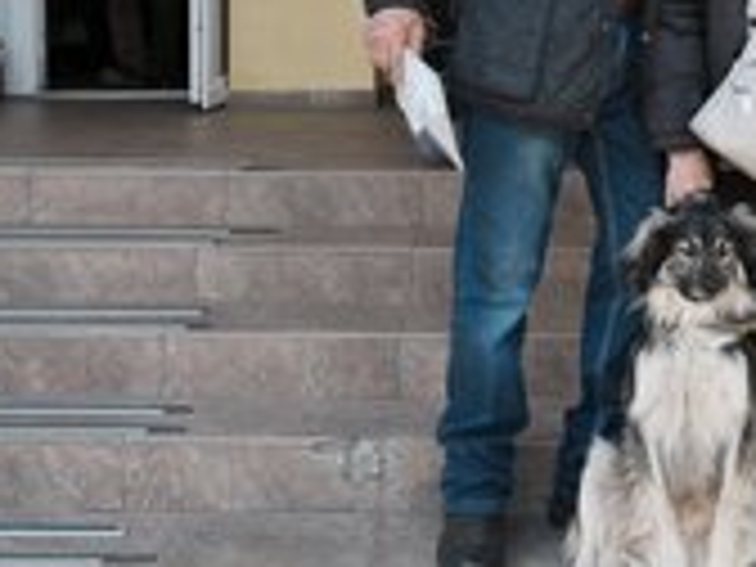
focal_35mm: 64
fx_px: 1398
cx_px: 554
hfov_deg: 29.8
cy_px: 92
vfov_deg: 22.5
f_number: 3.5
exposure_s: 1/1000
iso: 200
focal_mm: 28
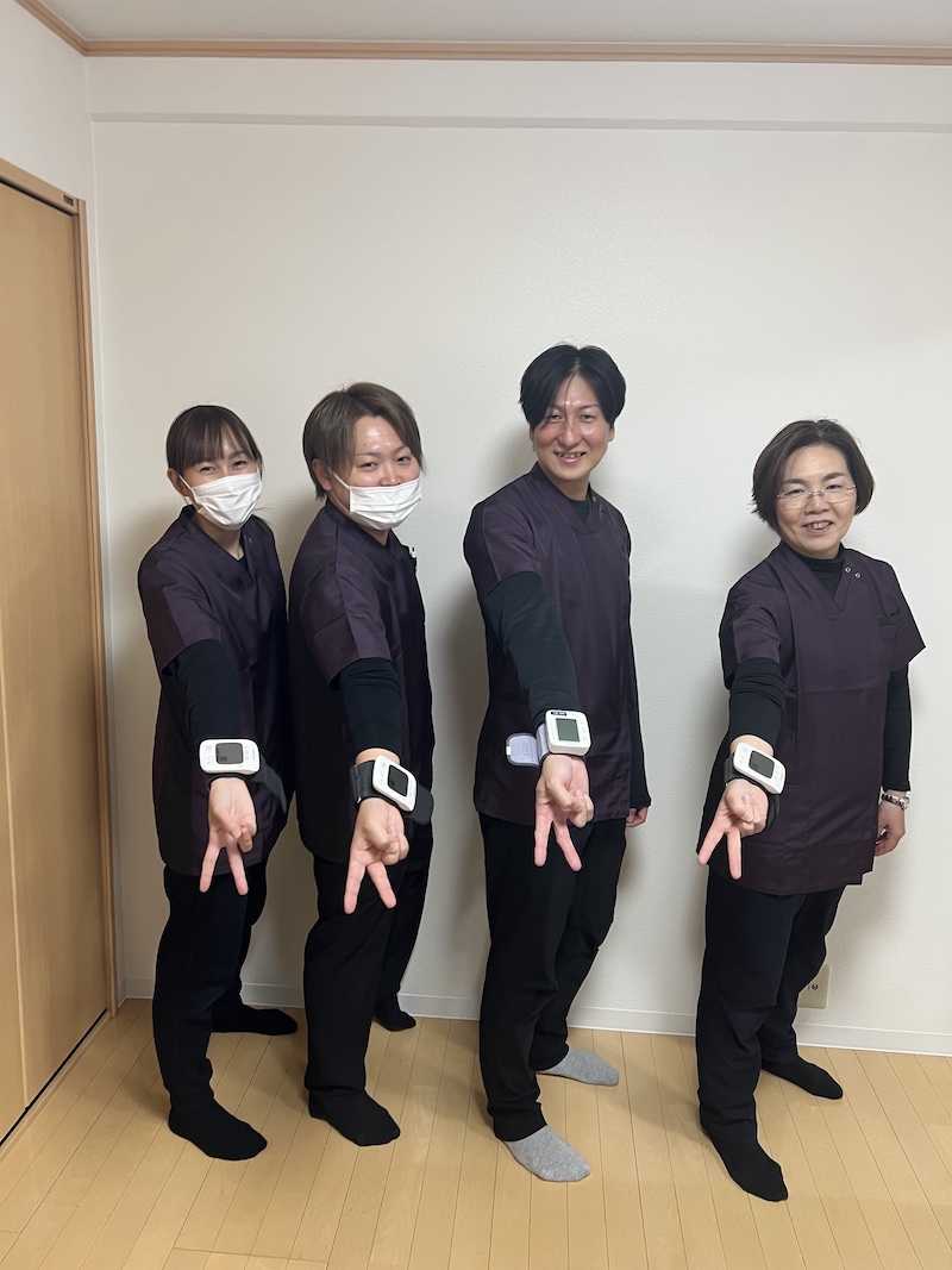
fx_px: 954
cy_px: 635
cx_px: 476
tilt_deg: -8.9
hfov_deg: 53.1
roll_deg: -0.1
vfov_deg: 67.3
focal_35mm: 26
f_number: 1.5
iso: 100
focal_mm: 5.7
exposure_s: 1/60
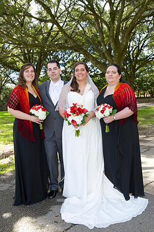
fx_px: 251
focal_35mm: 39
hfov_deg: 34.1
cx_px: 85
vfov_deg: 49.6
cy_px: 123
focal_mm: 32
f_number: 5.6
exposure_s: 1/160
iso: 320
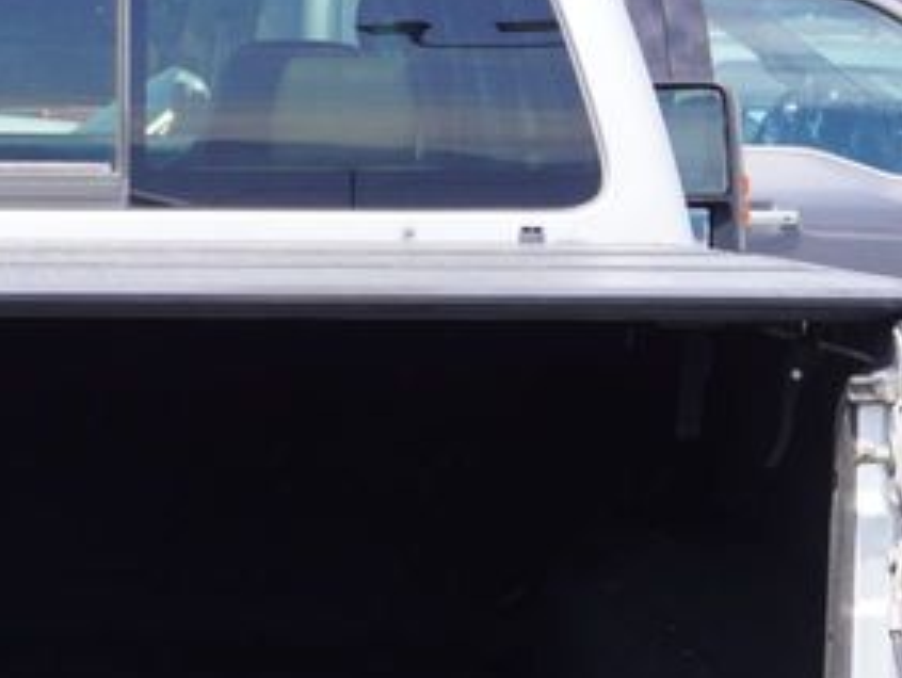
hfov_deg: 11.0
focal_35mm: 178
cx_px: -16
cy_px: 716
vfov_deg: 8.3
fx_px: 4642
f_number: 8
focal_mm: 34
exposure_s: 1/100
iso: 100
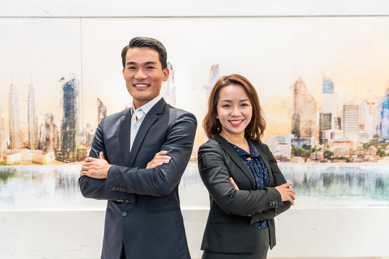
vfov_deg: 29.6
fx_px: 491
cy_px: 130
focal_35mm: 45
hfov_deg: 43.3
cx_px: 194
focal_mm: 45.4
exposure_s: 1/80
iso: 640
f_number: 2.8
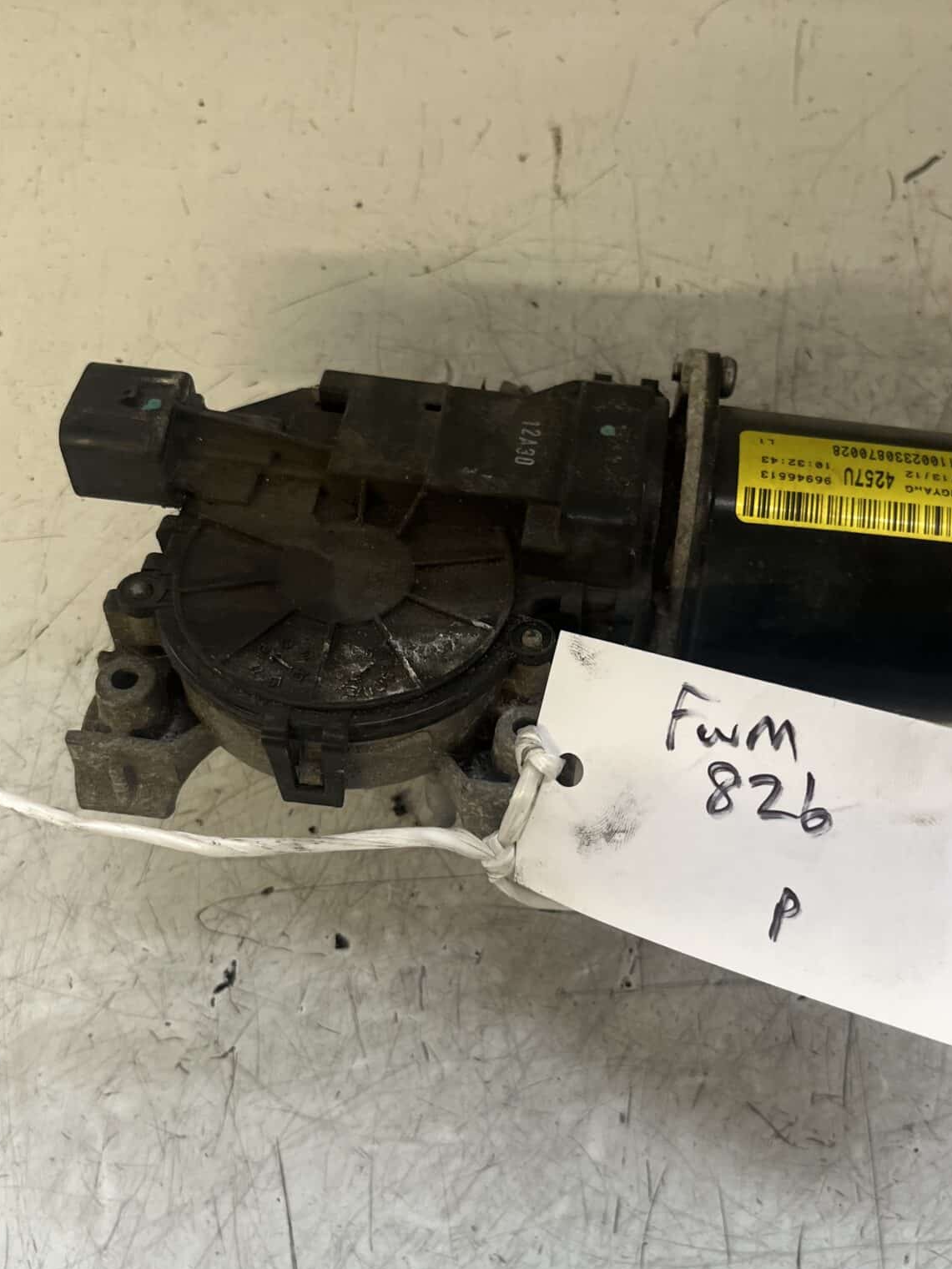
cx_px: 562
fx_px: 1283
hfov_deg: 40.6
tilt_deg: -77.8
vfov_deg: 52.5
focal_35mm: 35
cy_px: 692
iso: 125
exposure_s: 1/121
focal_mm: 5.1
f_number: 1.6
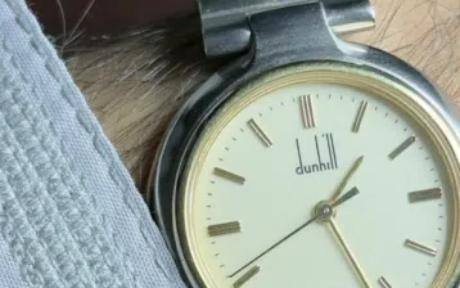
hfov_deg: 22.5
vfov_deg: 14.4
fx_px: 1141
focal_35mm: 91
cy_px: 172
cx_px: 355
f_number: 1.78
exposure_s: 1/100
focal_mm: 6.76
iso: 50
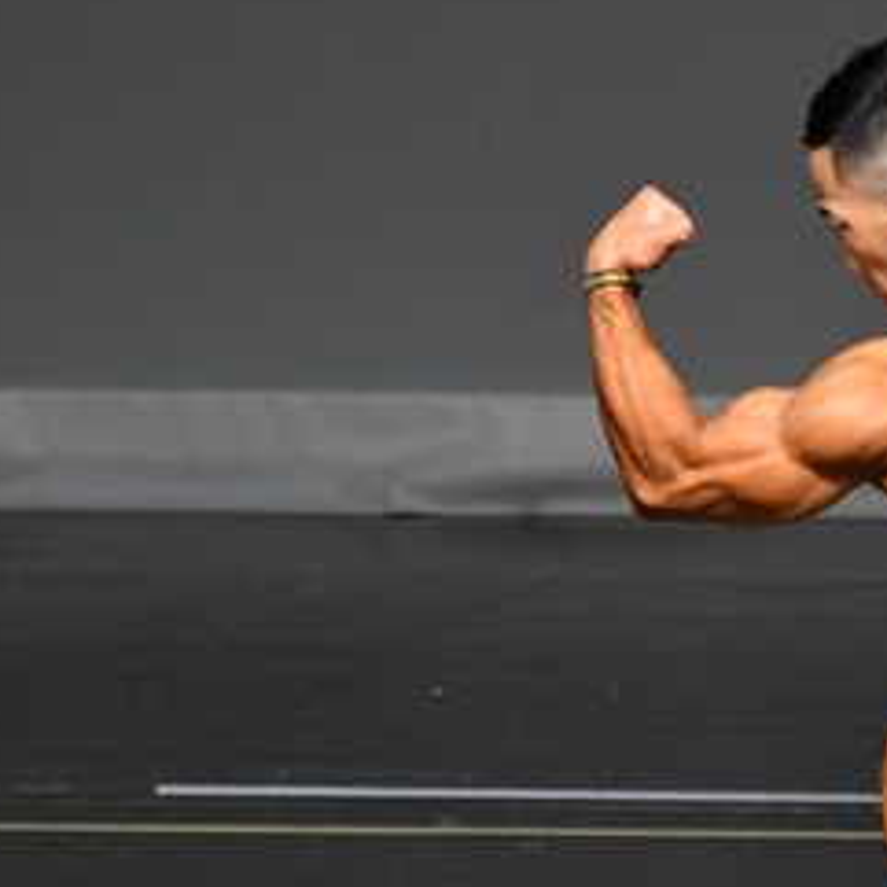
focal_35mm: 1025
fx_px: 29715
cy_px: 482
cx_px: 1132
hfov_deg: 1.7
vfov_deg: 1.7
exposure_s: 1/400
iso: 2500
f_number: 5.6
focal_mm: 250
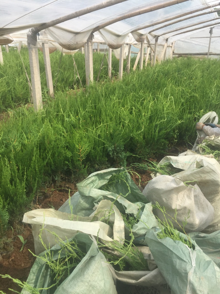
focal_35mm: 29
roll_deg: -0.8
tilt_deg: -25.4
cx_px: 110
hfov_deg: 48.2
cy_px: 147
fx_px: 246
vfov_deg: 61.7
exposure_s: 1/1099
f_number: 2.2
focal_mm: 4.15
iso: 32
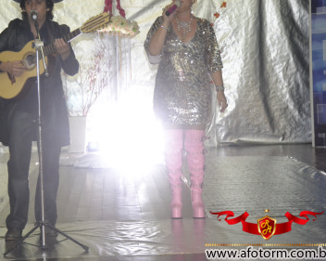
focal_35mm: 104
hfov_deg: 18.4
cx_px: 108
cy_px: 118
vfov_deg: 14.8
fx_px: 1003
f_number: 5
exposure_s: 1/60
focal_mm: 52
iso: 2800
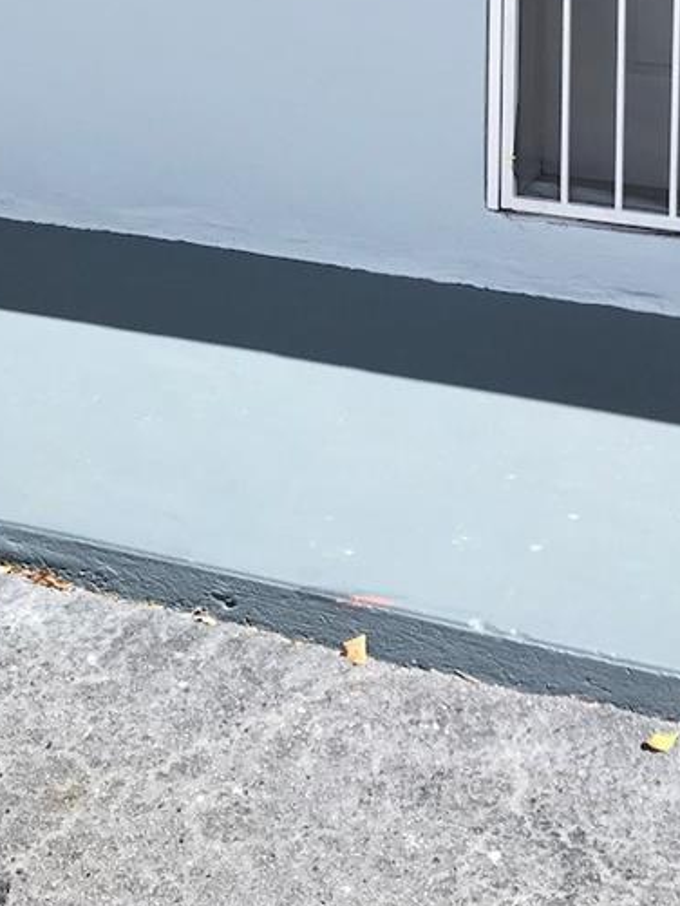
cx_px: 412
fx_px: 1754
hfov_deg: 21.9
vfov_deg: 26.1
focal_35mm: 67
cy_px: -157
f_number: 1.8
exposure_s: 1/1597
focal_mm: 3.99
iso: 20
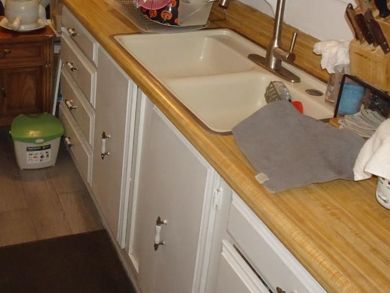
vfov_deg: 31.1
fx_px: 507
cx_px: 106
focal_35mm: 45
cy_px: 46
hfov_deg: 41.1
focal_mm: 4.1
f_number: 3.5
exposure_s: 1/30
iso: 500
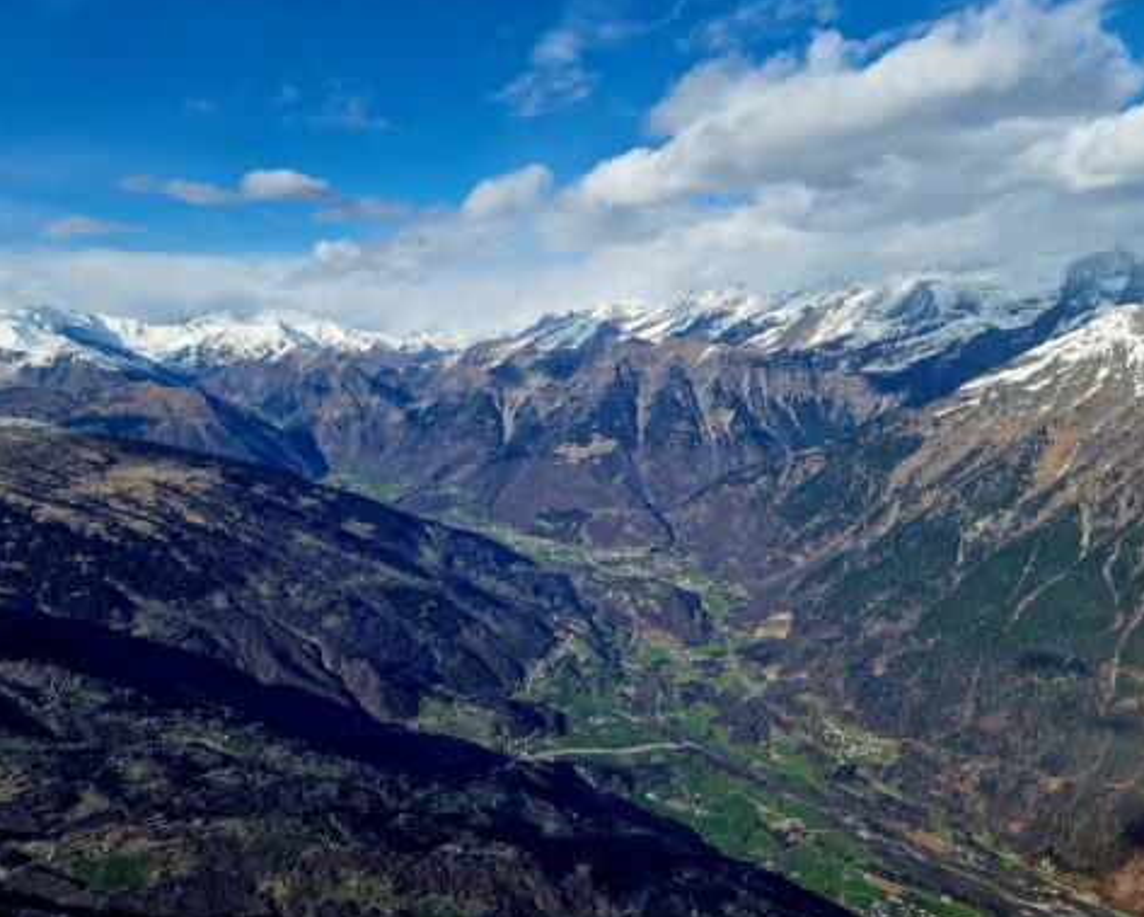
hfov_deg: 68.0
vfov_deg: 56.8
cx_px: 553
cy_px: 458
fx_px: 847
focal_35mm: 25
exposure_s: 1/1111
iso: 50
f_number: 1.8
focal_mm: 6.4
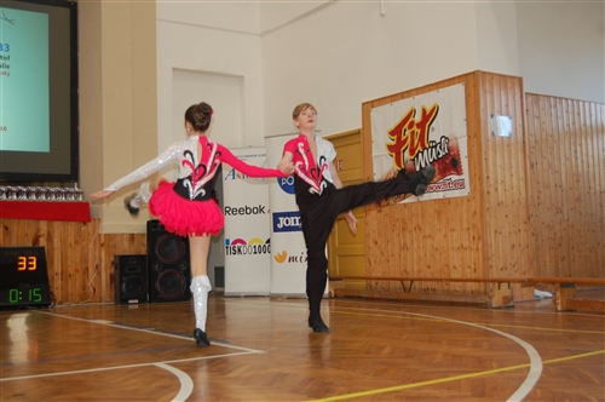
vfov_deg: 29.8
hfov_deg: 43.7
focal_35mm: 45
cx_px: 302
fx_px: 755
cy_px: 201
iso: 400
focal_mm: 30
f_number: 4.2
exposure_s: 1/60
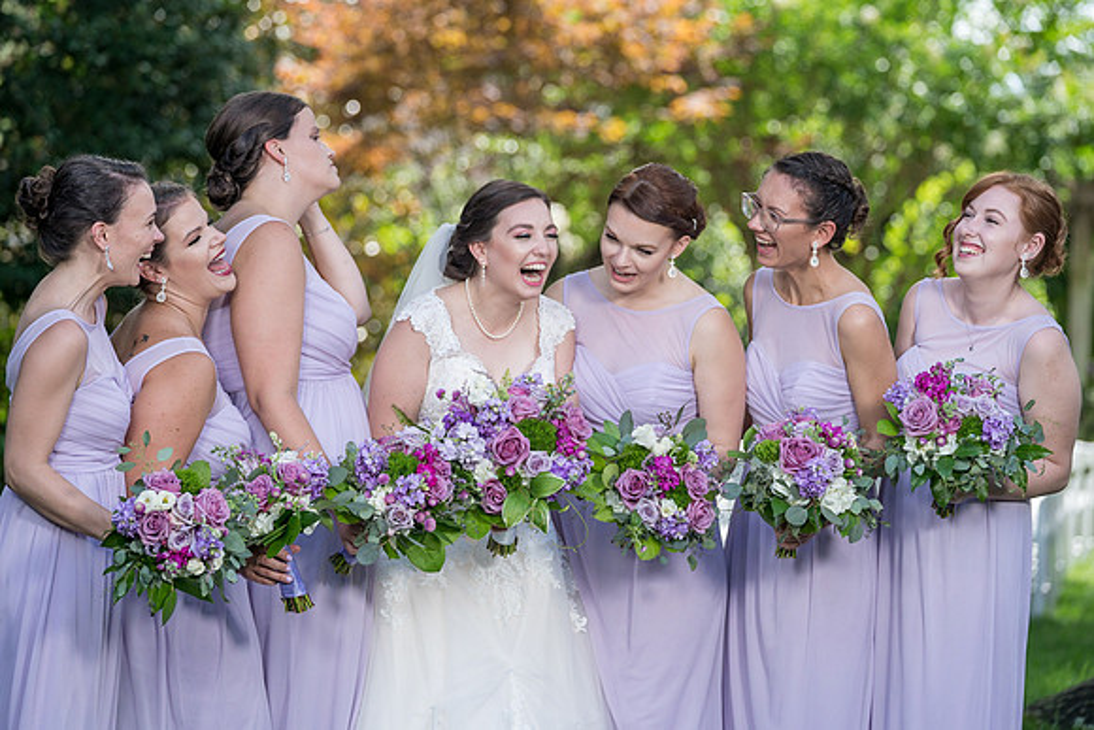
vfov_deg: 9.0
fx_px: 4644
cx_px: 565
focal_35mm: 153
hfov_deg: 13.4
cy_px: 353
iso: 100
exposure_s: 1/200
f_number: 4
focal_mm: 144
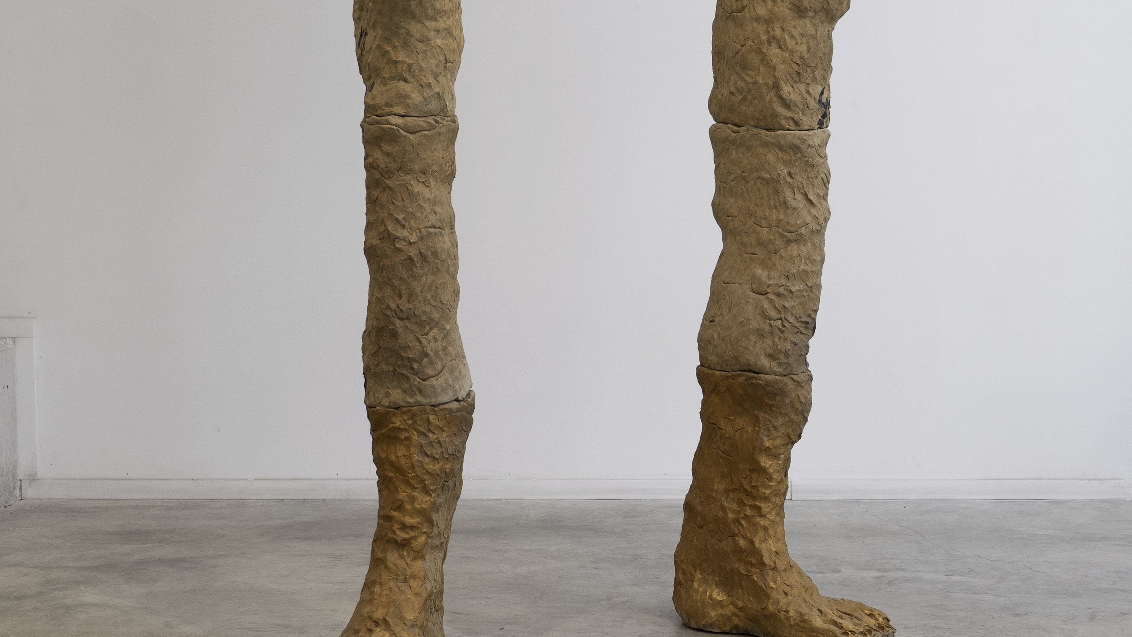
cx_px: 571
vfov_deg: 17.0
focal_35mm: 71
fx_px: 2131
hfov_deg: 29.7
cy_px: 268
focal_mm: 22
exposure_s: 1/125
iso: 200
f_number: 4
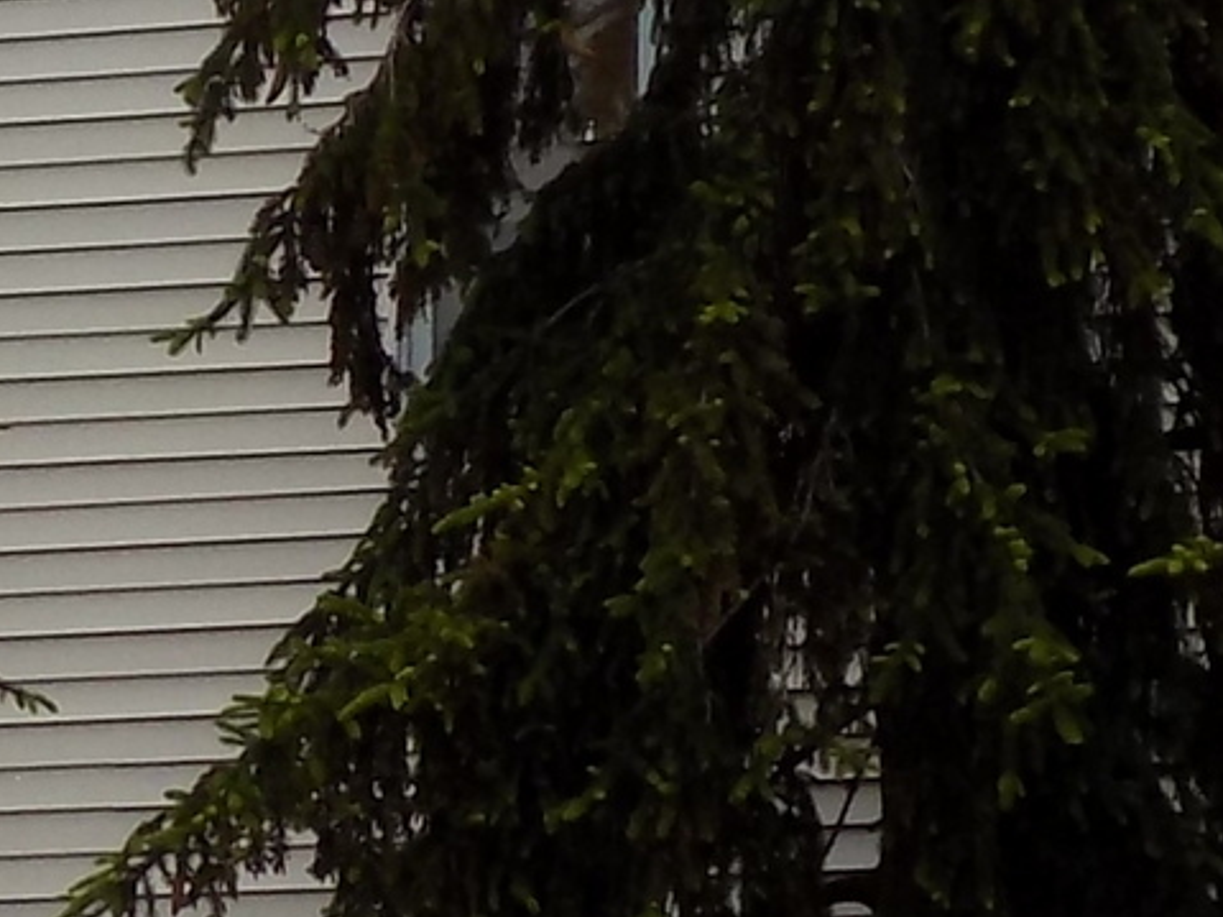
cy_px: 442
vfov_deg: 6.8
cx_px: -480
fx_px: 7700
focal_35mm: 218
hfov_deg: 8.9
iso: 80
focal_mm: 6.1
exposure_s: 1/250
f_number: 3.4
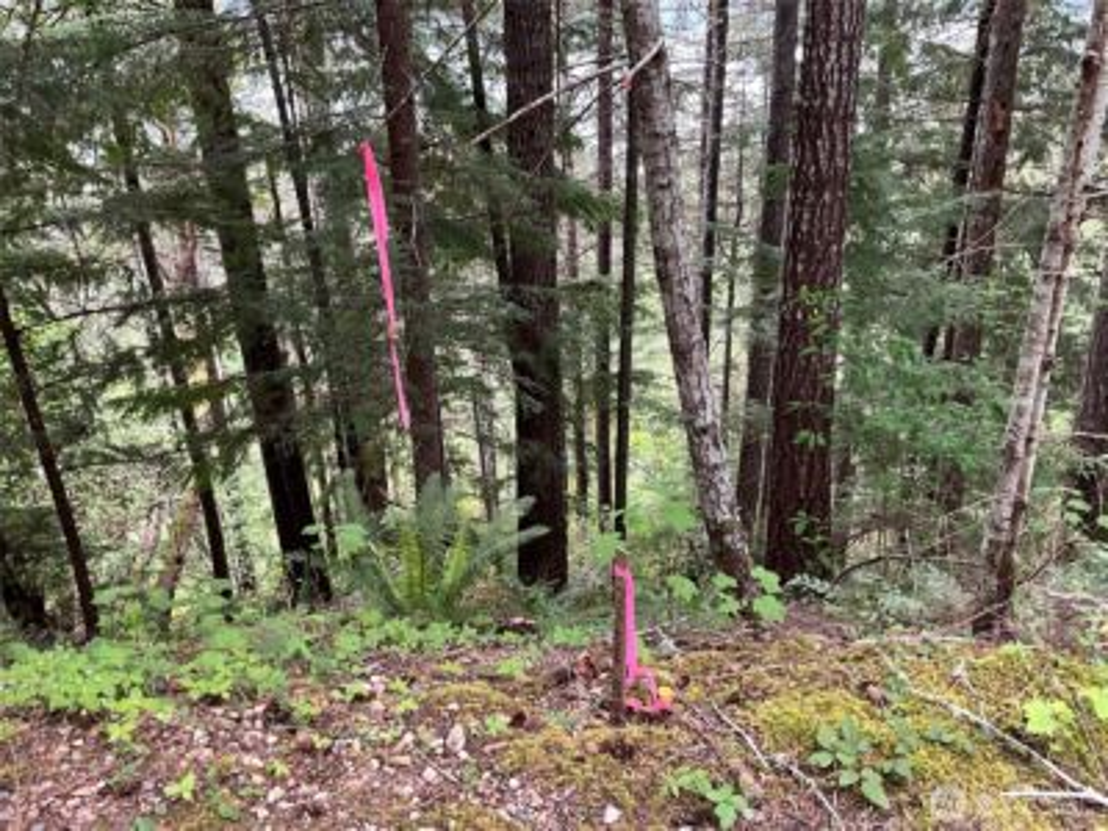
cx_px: 554
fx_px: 928
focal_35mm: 29
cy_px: 416
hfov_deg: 61.7
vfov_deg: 48.2
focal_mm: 3
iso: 64
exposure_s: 1/122
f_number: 1.8
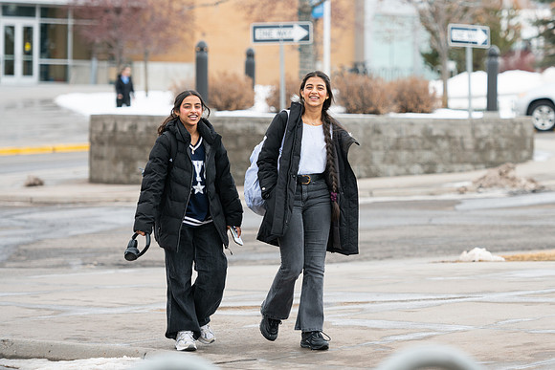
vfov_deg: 8.0
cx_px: 366
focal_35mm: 172
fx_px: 2658
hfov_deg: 11.9
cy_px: 130
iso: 100
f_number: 2.8
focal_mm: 130
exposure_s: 1/640
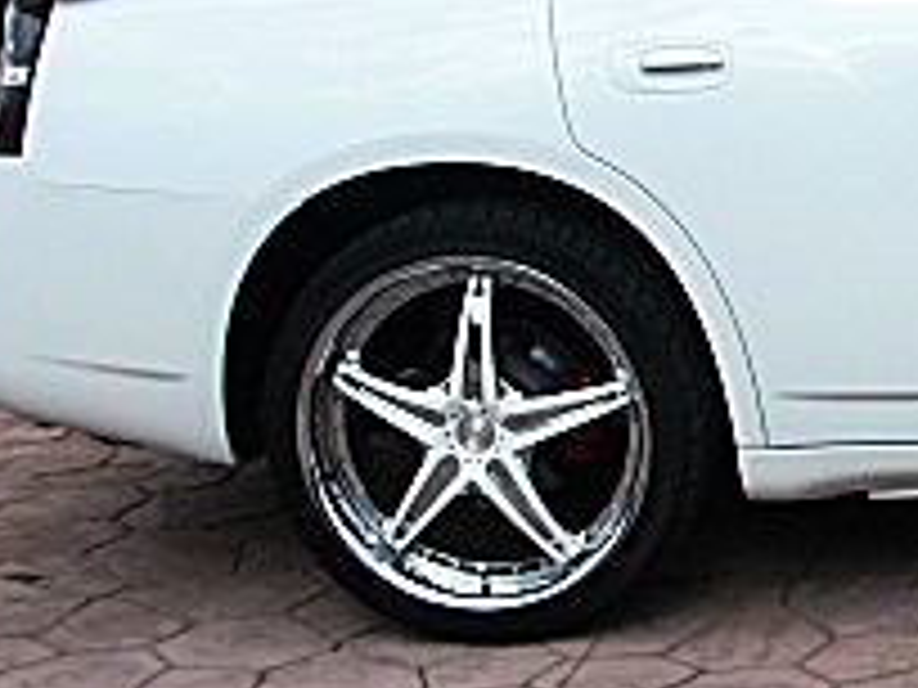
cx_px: 1310
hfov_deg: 16.2
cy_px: 211
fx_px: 2997
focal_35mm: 113
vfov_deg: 13.1
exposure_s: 1/125
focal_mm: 6.3
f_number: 7.9
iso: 50
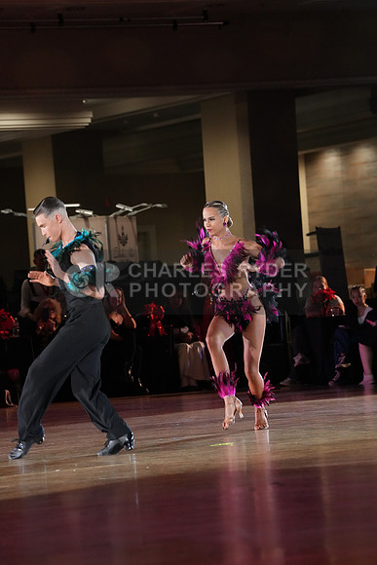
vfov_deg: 10.3
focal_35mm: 200
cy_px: 282
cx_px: 188
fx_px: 3140
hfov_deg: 6.9
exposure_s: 1/250
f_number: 6.3
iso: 5000
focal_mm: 200
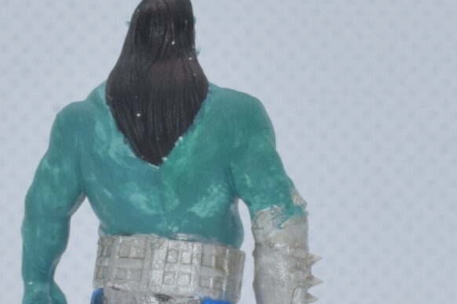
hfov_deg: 7.8
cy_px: 215
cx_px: 176
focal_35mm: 263
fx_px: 3337
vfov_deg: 5.2
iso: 800
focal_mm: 40
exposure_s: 1/125
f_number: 20
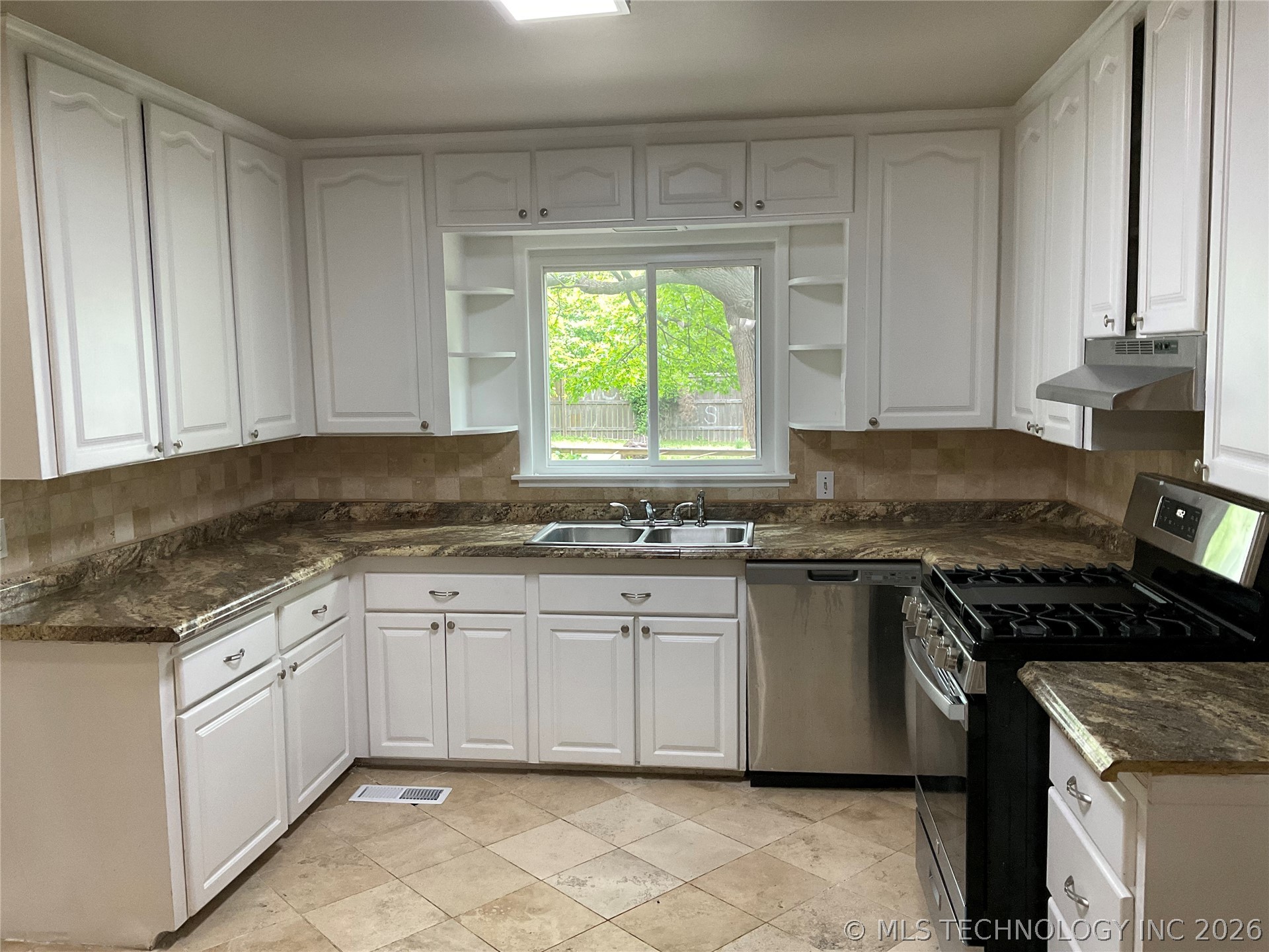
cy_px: 476
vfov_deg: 48.2
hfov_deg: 61.7
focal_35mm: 29
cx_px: 634
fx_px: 1063
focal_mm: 3
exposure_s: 1/60
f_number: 1.8
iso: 100
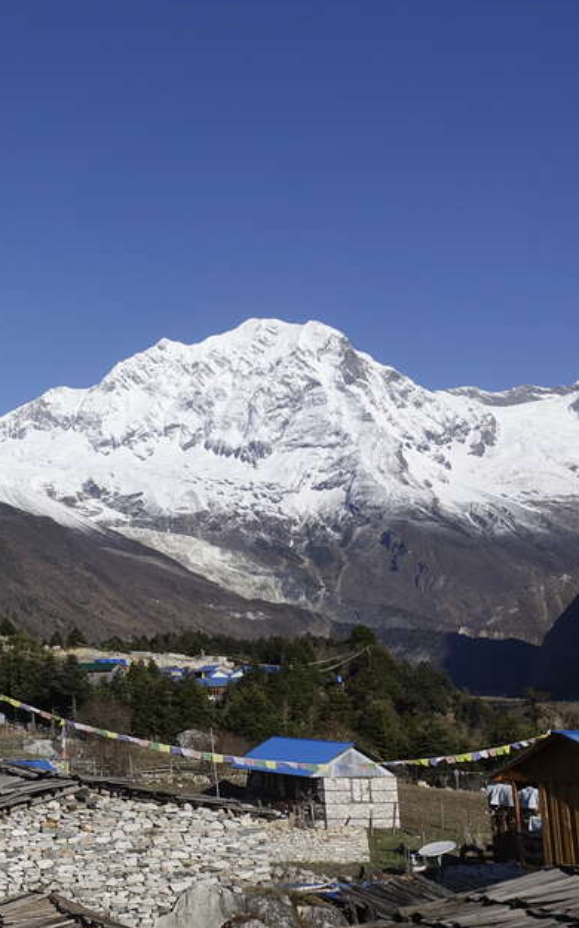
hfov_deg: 24.3
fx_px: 1188
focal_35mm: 47
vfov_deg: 42.7
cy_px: 456
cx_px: -150
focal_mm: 8.8
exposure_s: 1/125
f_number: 5.6
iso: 125
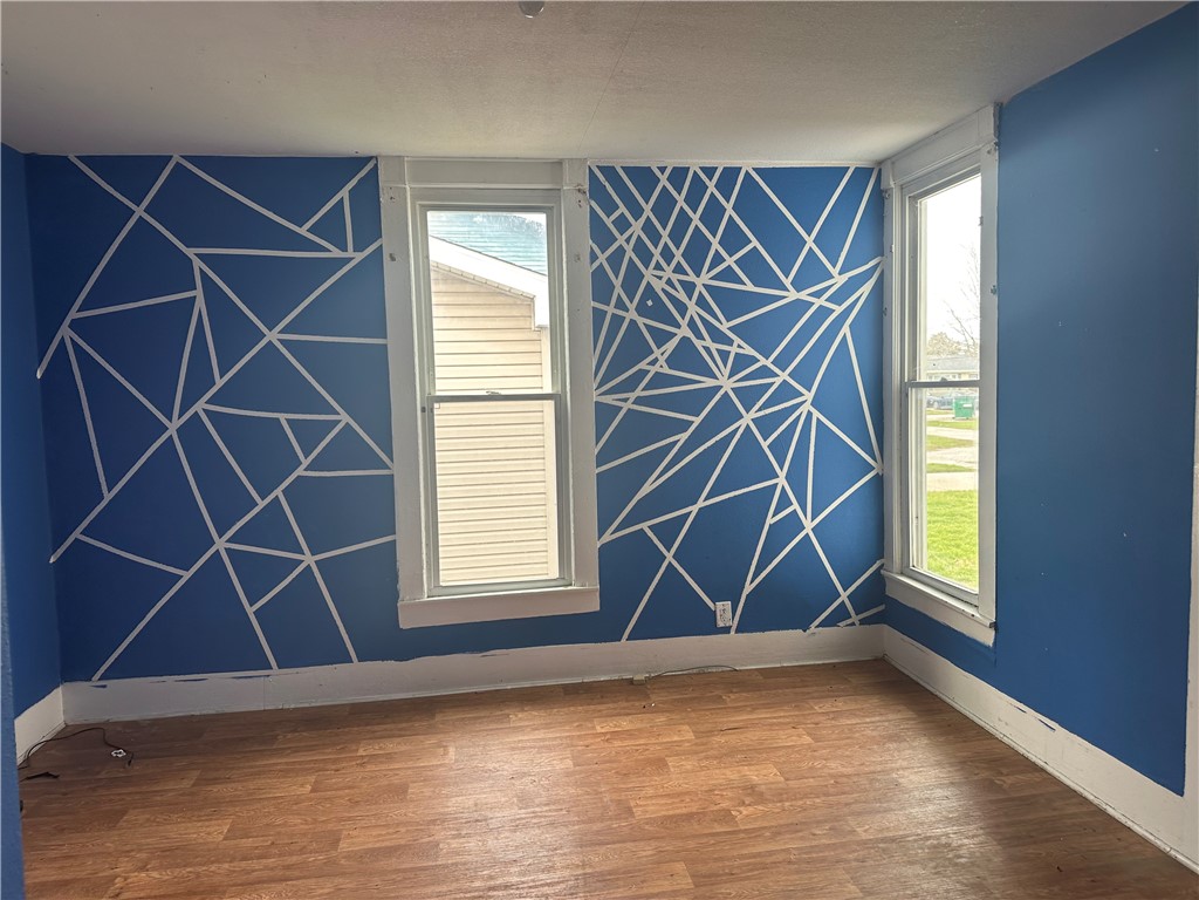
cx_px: 600
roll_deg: +0.0
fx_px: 831
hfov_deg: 71.6
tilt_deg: -3.4
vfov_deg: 56.8
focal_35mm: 24
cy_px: 450
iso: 100
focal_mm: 6.86
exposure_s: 1/121
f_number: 1.78
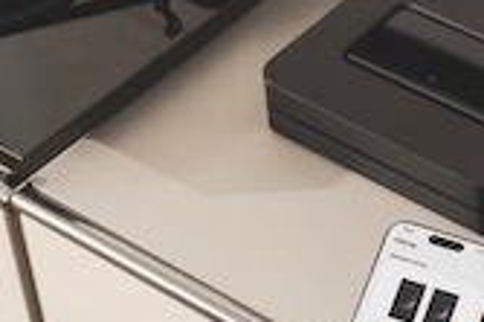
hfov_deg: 13.4
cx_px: 562
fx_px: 2015
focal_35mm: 150
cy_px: 222
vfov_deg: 9.1
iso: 80
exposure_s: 1/10
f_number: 3.5
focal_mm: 50
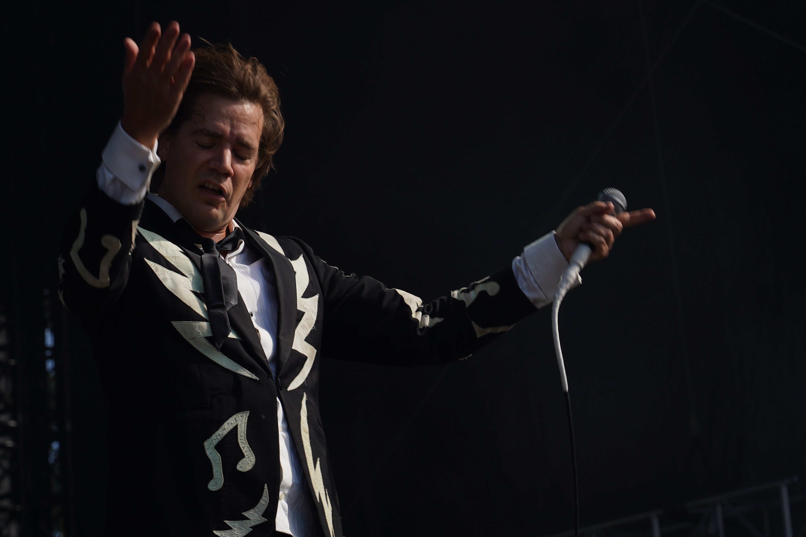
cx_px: 338
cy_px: 275
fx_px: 3134
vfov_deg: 9.8
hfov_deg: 14.6
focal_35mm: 140
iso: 100
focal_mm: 105
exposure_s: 1/400
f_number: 7.1
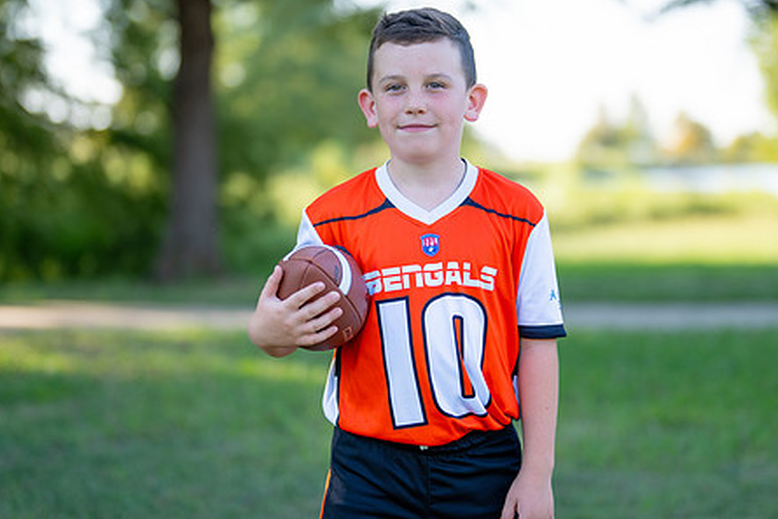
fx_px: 1751
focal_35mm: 81
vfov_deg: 16.9
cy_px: 224
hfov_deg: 25.0
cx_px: 444
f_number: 1.2
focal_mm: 50
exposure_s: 1/1600
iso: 100
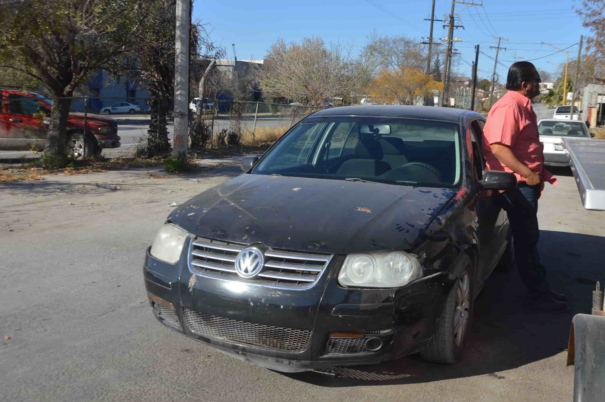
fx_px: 1410
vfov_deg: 16.2
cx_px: 336
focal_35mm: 84
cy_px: 202
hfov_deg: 24.2
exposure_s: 1/400
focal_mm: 50
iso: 100
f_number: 10
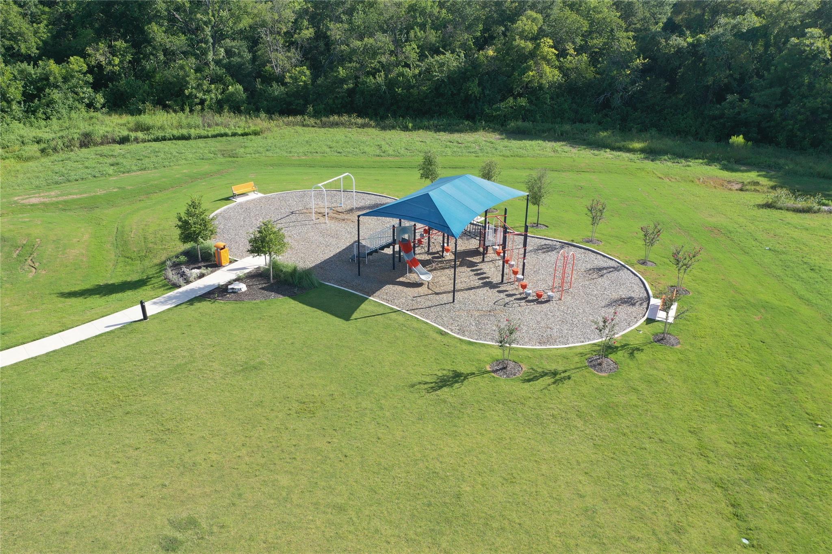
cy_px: 277
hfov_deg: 65.5
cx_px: 416
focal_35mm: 28
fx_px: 647
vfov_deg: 46.4
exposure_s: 1/240
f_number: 5
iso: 100
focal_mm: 10.26
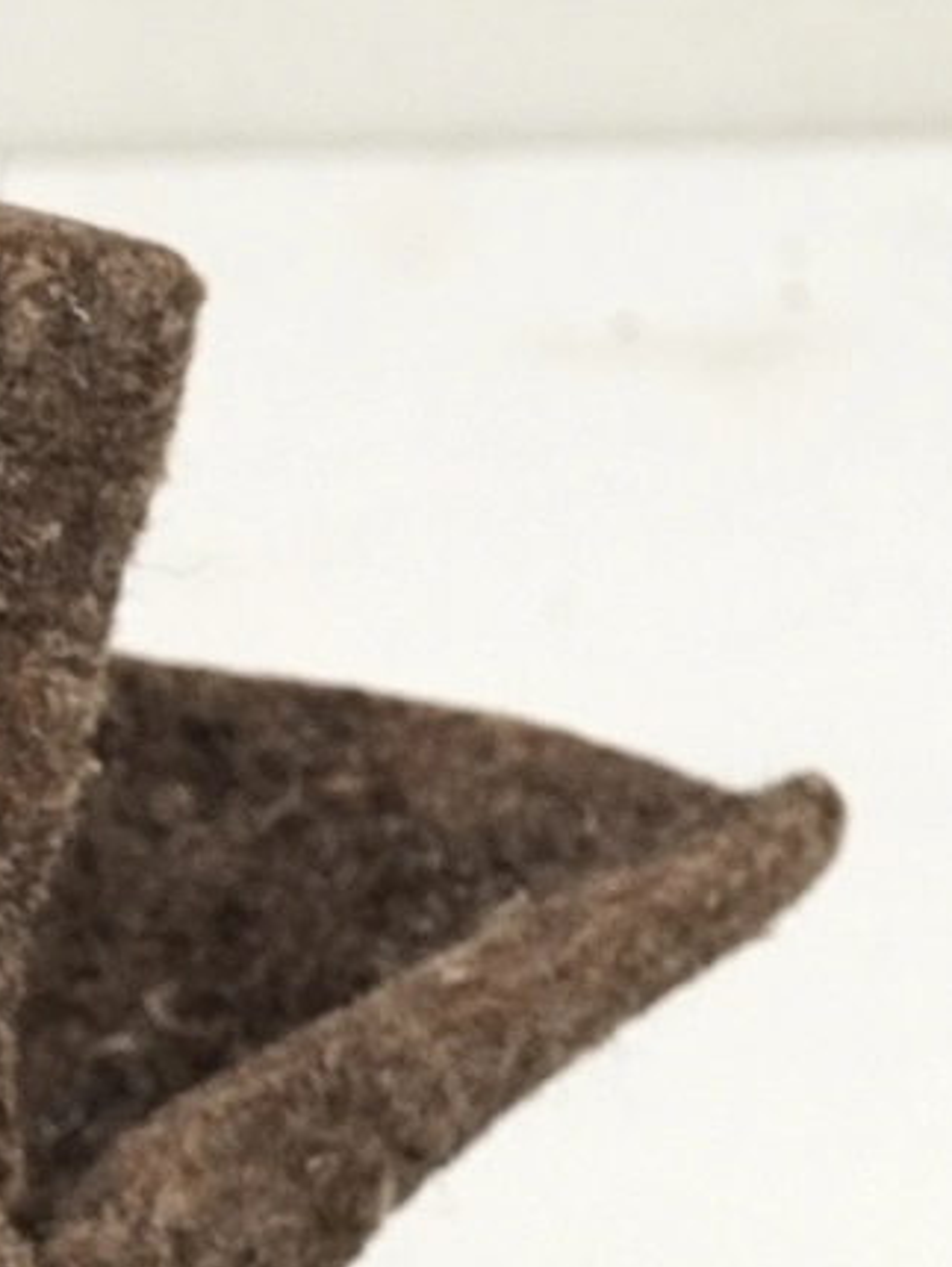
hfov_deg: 4.8
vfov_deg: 6.4
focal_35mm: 309
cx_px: -846
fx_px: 11319
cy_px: 1573
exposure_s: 1/60
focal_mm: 32
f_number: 5
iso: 400
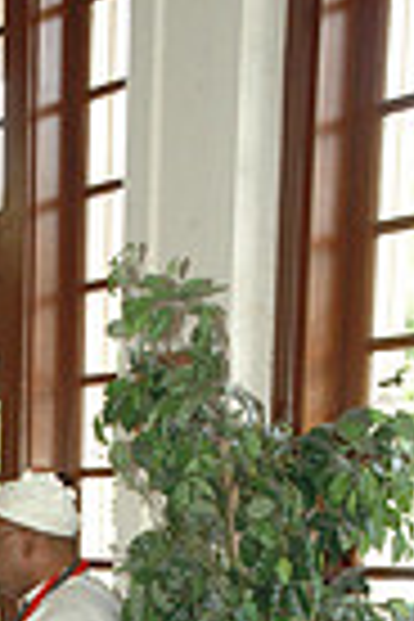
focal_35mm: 132
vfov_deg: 14.4
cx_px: -205
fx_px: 2270
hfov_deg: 10.1
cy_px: 968
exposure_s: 1/160
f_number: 6.3
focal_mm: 27
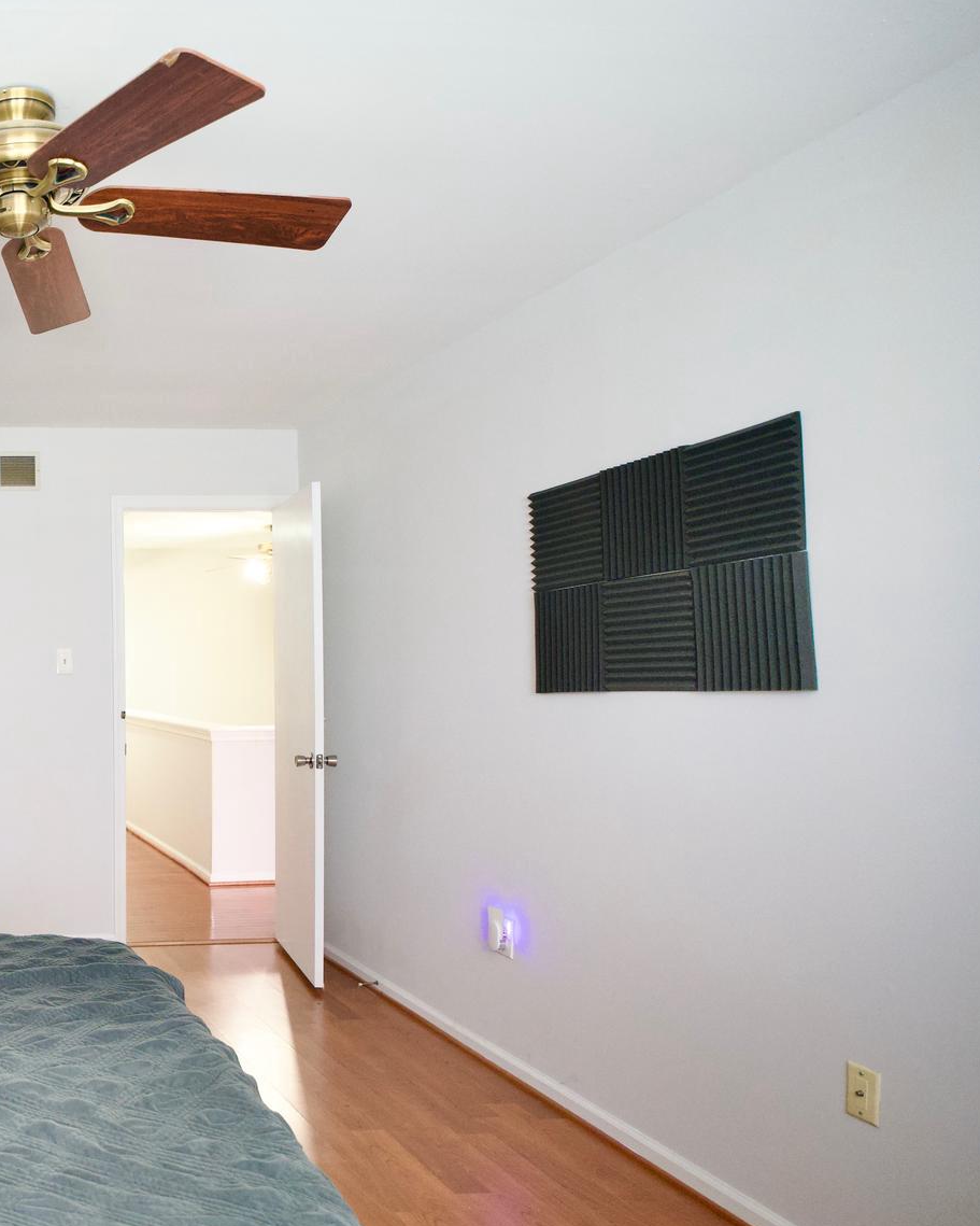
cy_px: 673
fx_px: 979
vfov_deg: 63.9
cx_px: -106
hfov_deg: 41.8
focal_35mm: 27
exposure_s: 1/30
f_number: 3.2
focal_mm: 16
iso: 4000
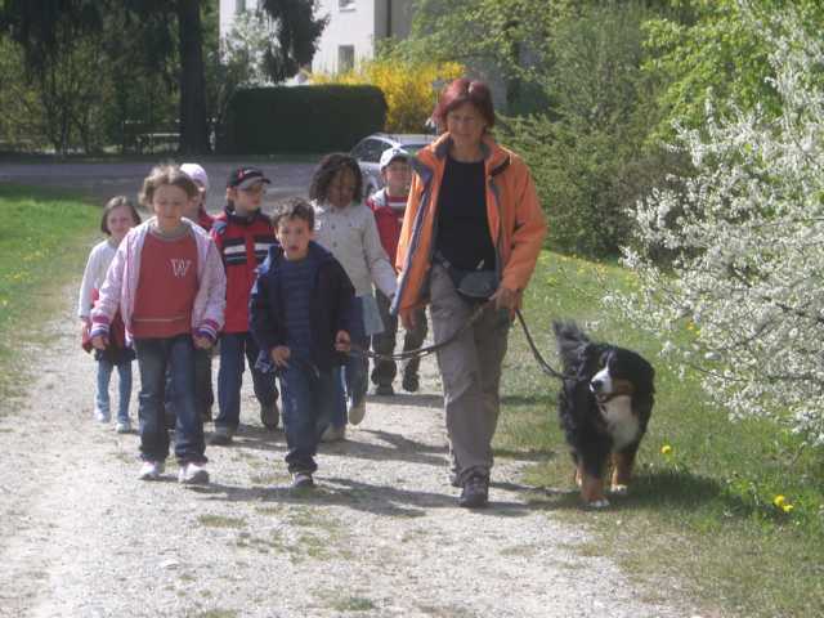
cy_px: 309
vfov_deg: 13.0
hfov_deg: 17.3
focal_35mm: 114
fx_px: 2714
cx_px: 412
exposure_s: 1/250
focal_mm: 18.6
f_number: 5.2
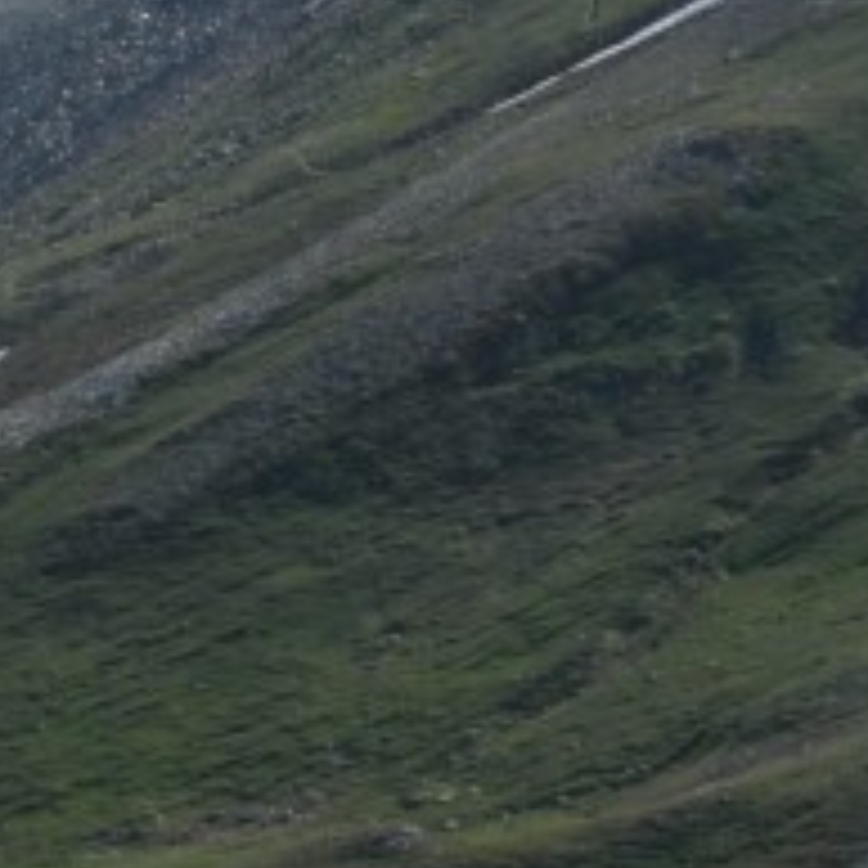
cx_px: 189
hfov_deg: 7.0
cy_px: -427
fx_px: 7064
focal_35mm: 249
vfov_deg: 6.9
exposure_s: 1/125
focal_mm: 14.2
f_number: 11.2
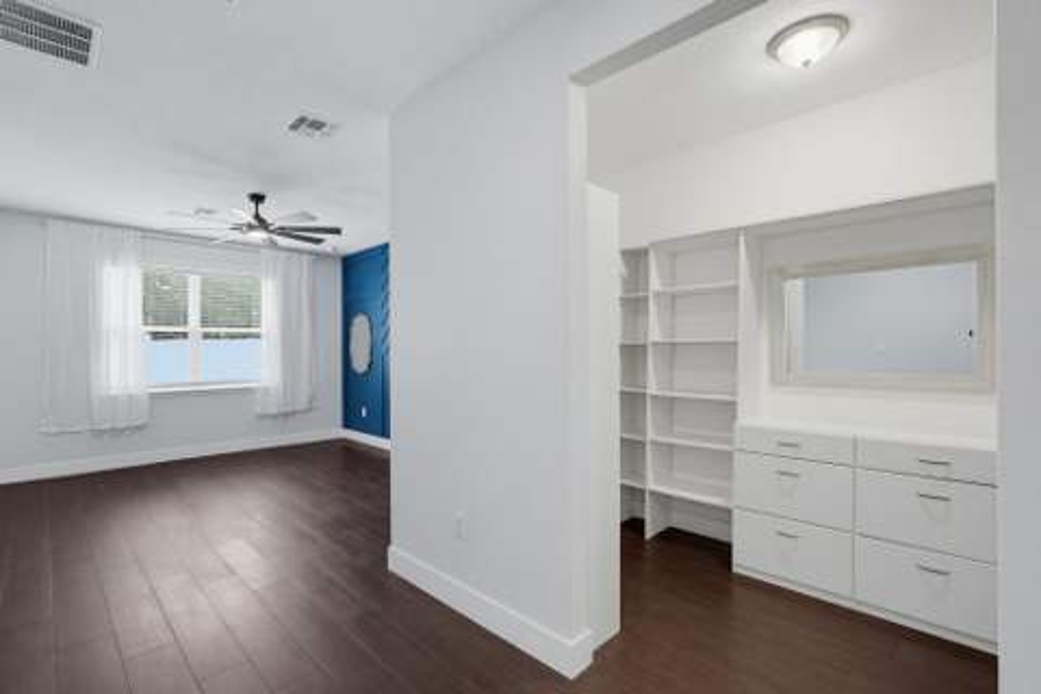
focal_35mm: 16
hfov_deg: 96.7
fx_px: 463
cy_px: 347
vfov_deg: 73.7
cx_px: 520
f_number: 3.2
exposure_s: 1/40
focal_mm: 16
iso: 800
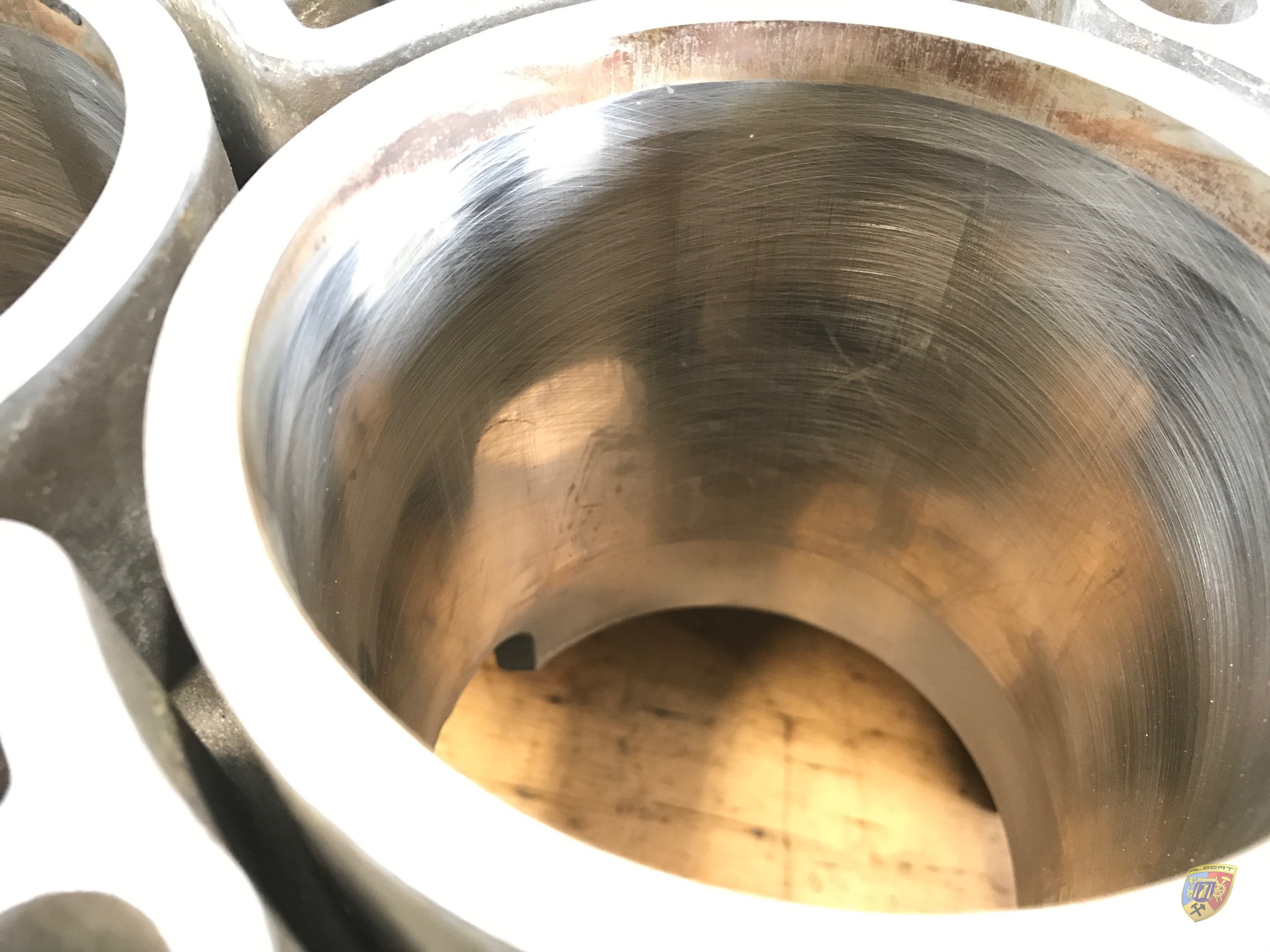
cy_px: 476
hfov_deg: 63.4
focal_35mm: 28
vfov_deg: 49.7
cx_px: 635
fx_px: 1027
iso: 80
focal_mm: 3.99
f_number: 1.8
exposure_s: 1/8
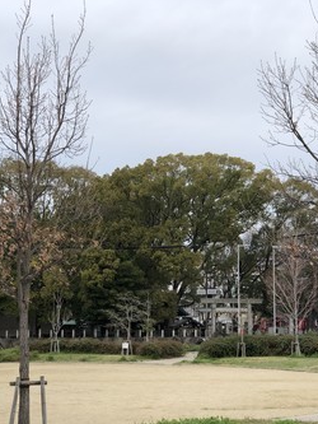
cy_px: 211
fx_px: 943
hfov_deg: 19.1
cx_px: 181
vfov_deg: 25.3
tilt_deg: +6.1
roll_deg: -0.1
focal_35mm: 77
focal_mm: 6.6
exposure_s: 1/245
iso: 20
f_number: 2.8
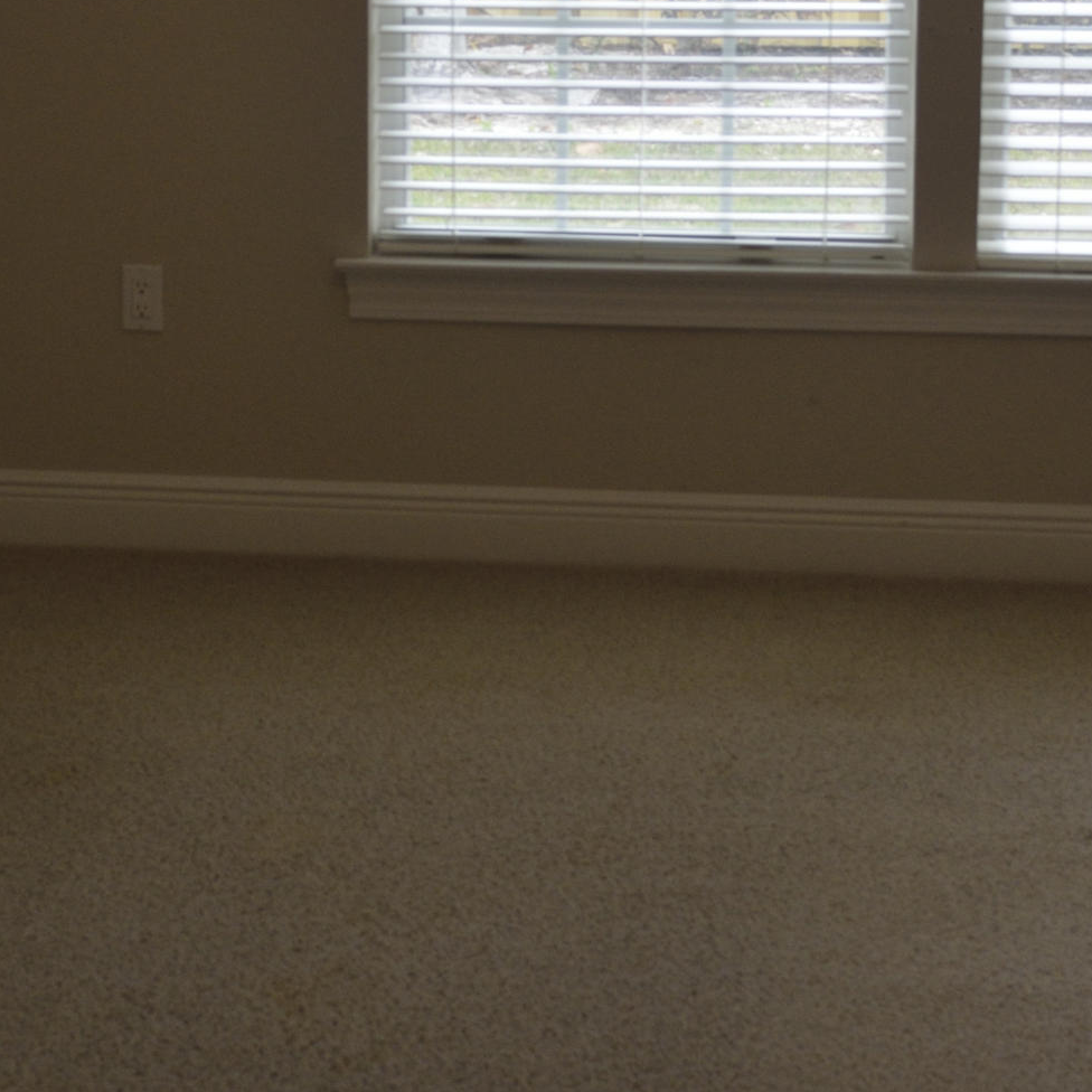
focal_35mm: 86
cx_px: 451
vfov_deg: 19.8
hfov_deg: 20.2
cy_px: 128
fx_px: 3069
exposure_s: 1/60
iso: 400
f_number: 4
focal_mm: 22
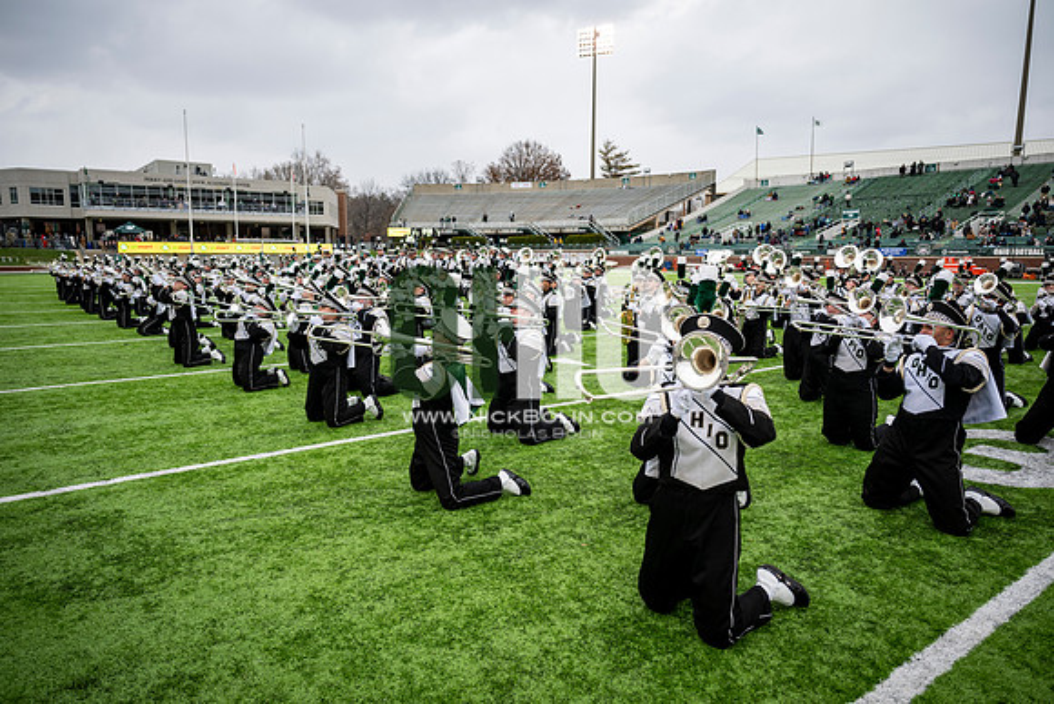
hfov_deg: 73.7
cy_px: 352
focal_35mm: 24
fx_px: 703
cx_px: 527
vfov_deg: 53.2
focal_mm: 24
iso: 100
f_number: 2.8
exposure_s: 1/500
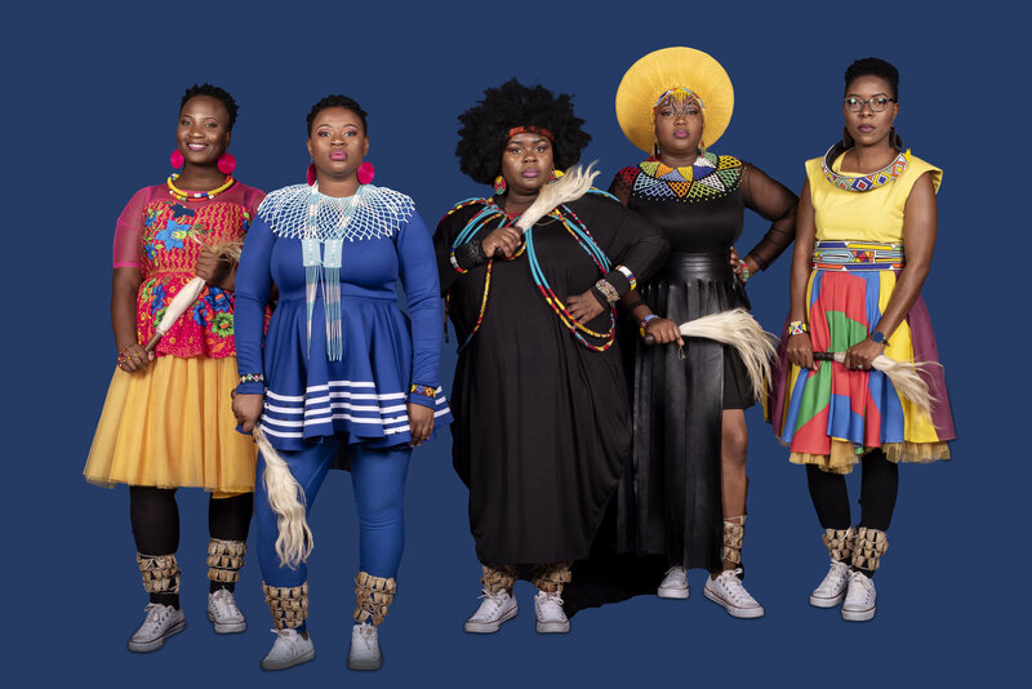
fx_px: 1434
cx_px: 516
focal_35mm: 50
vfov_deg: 27.0
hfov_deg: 39.6
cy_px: 344
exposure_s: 1/250
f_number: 16
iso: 320
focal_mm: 50
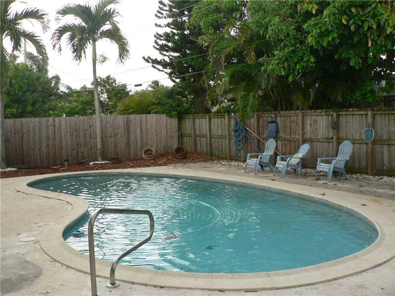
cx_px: 198
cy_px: 148
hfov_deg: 51.4
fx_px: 411
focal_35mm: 36
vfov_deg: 39.7
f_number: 3.6
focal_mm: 6
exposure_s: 1/125
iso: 100
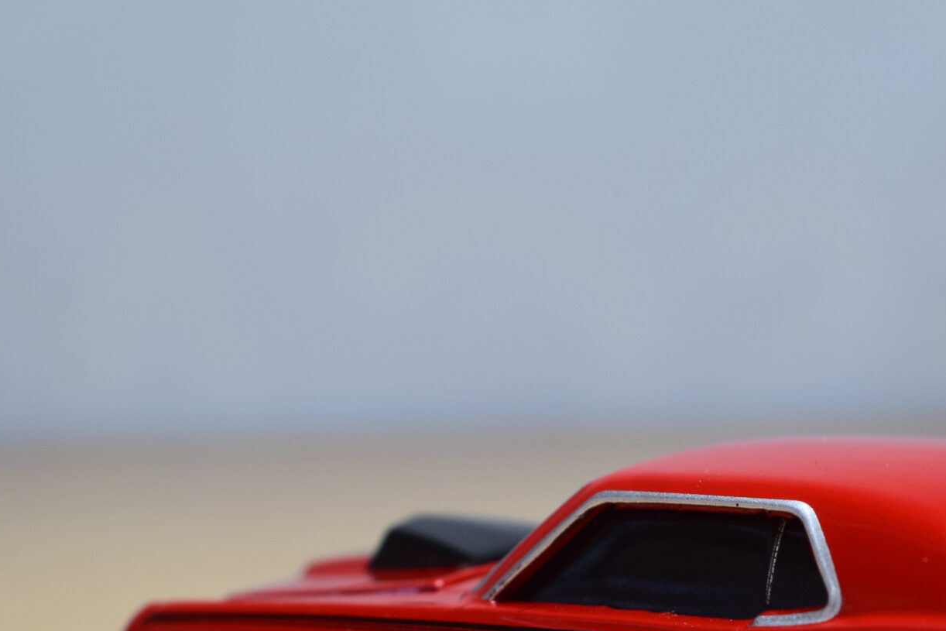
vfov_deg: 15.2
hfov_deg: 22.6
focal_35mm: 88
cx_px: 834
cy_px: 654
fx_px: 2313
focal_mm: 28
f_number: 9
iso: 400
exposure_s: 1/80
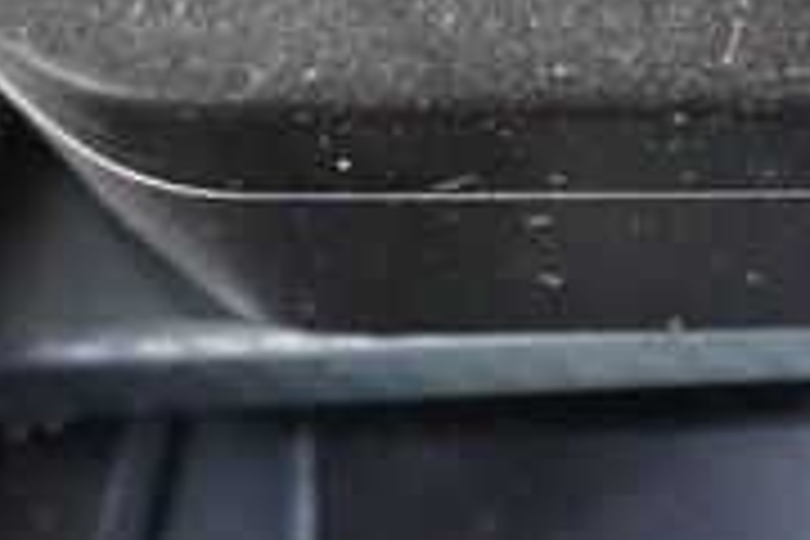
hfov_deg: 11.2
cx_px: 1431
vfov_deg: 8.0
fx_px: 3847
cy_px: 126
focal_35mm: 171
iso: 2500
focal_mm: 20
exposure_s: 1/60
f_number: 4
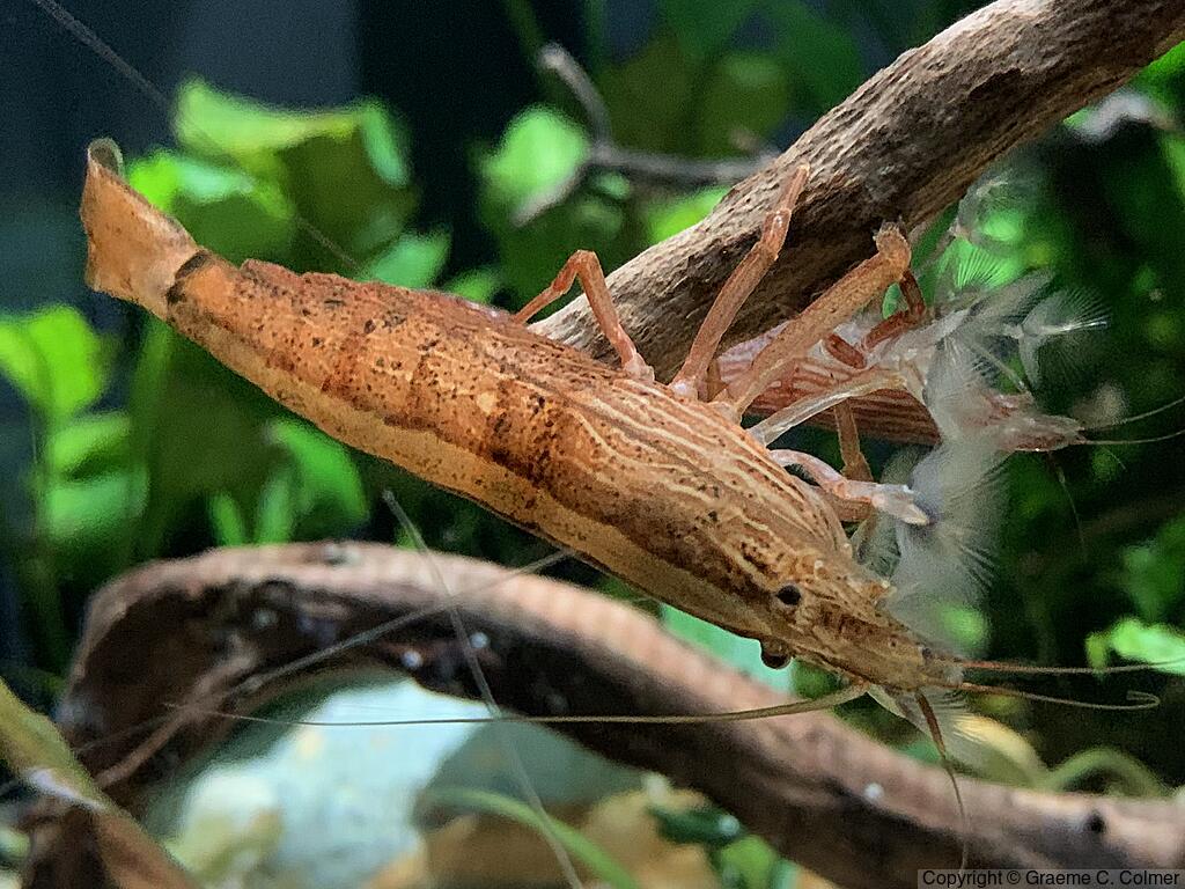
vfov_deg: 53.1
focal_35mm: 26
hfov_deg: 67.3
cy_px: 444
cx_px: 592
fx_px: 890
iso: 640
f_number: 1.8
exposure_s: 1/30
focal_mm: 4.25
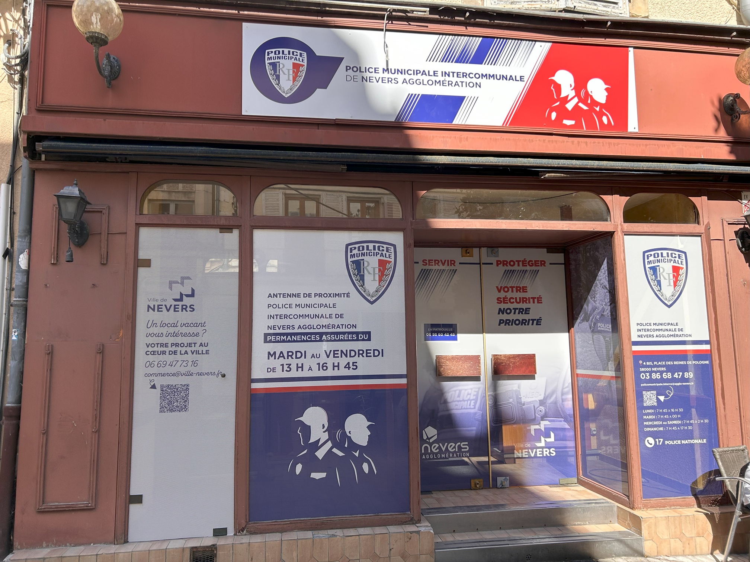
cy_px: 281
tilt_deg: +6.4
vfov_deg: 53.1
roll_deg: +1.2
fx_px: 563
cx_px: 375
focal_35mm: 26
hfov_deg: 67.3
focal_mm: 5.7
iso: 50
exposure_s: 1/1377
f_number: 1.5
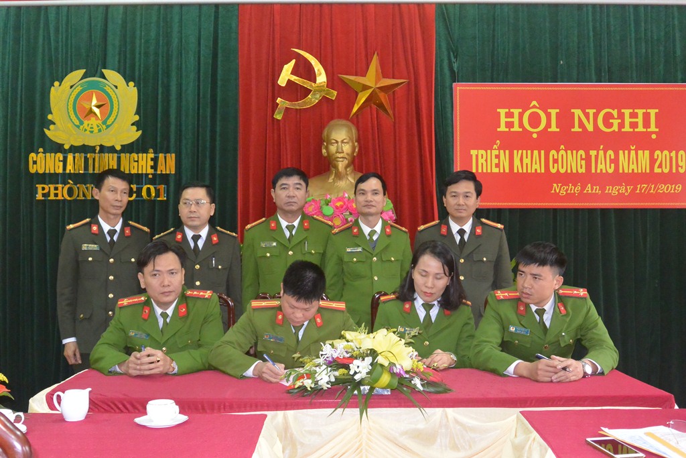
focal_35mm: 36
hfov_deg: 53.1
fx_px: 686
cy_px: 229
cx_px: 343
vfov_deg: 36.9
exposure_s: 1/60
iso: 1400
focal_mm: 13.6
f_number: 4
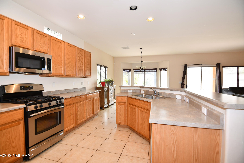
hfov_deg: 96.7
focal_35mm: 16
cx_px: 122
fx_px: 108
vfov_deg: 73.7
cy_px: 82
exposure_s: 1/60
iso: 280
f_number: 4
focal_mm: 11
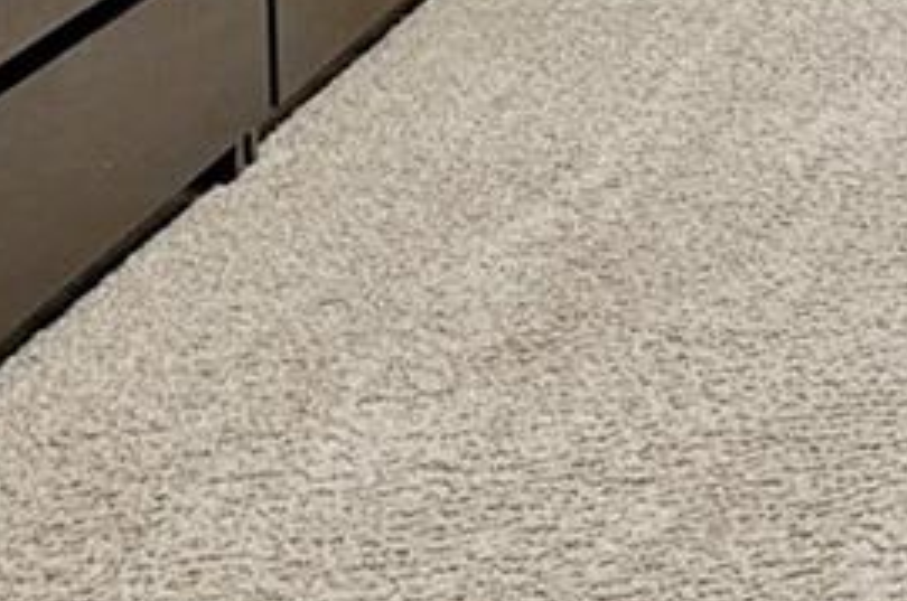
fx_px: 2087
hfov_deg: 14.6
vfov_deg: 12.4
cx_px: 2214
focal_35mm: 83
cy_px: -893
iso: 400
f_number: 8
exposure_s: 1/50
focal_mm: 14
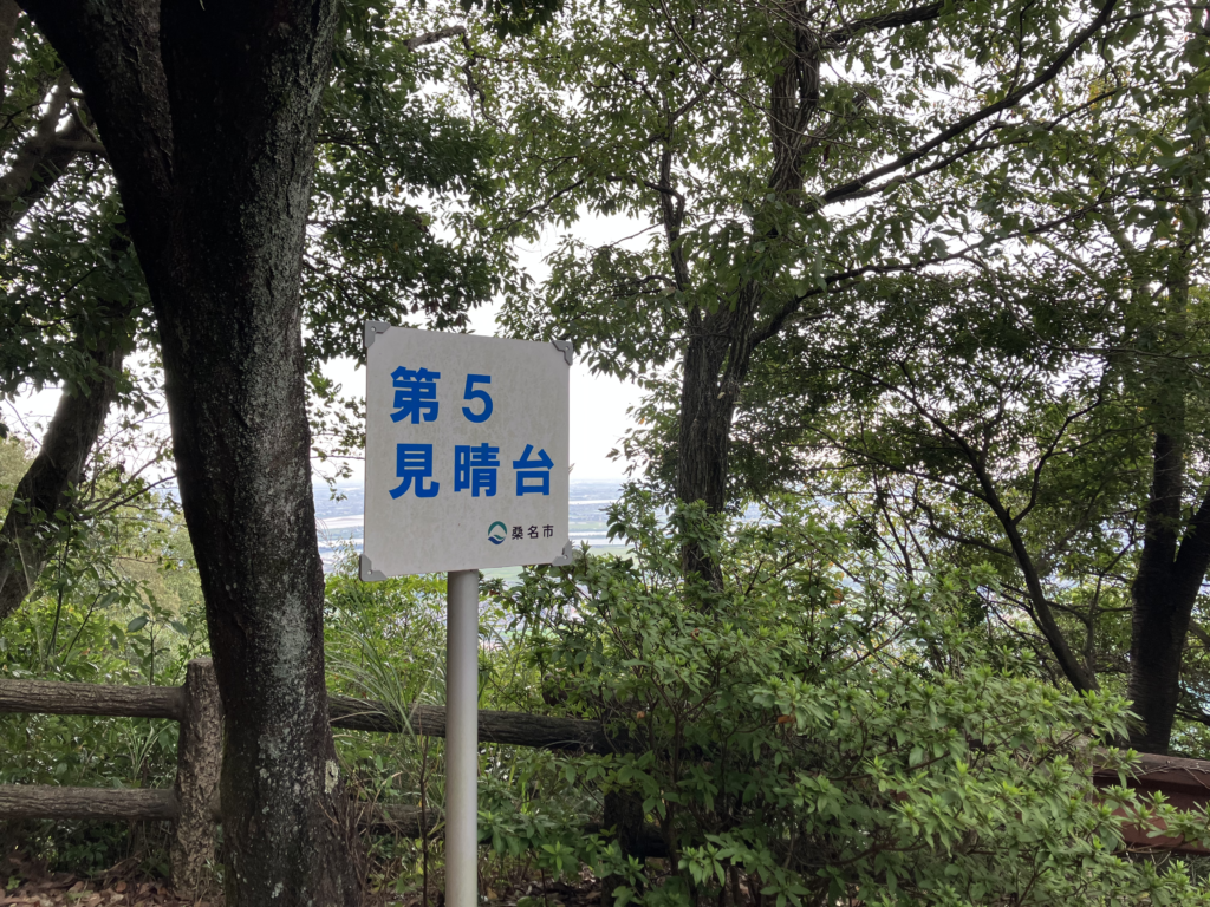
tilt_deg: +1.8
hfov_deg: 63.4
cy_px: 454
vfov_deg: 49.7
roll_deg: +0.2
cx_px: 605
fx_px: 979
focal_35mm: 28
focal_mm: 3.99
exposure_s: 1/121
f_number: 1.8
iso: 40
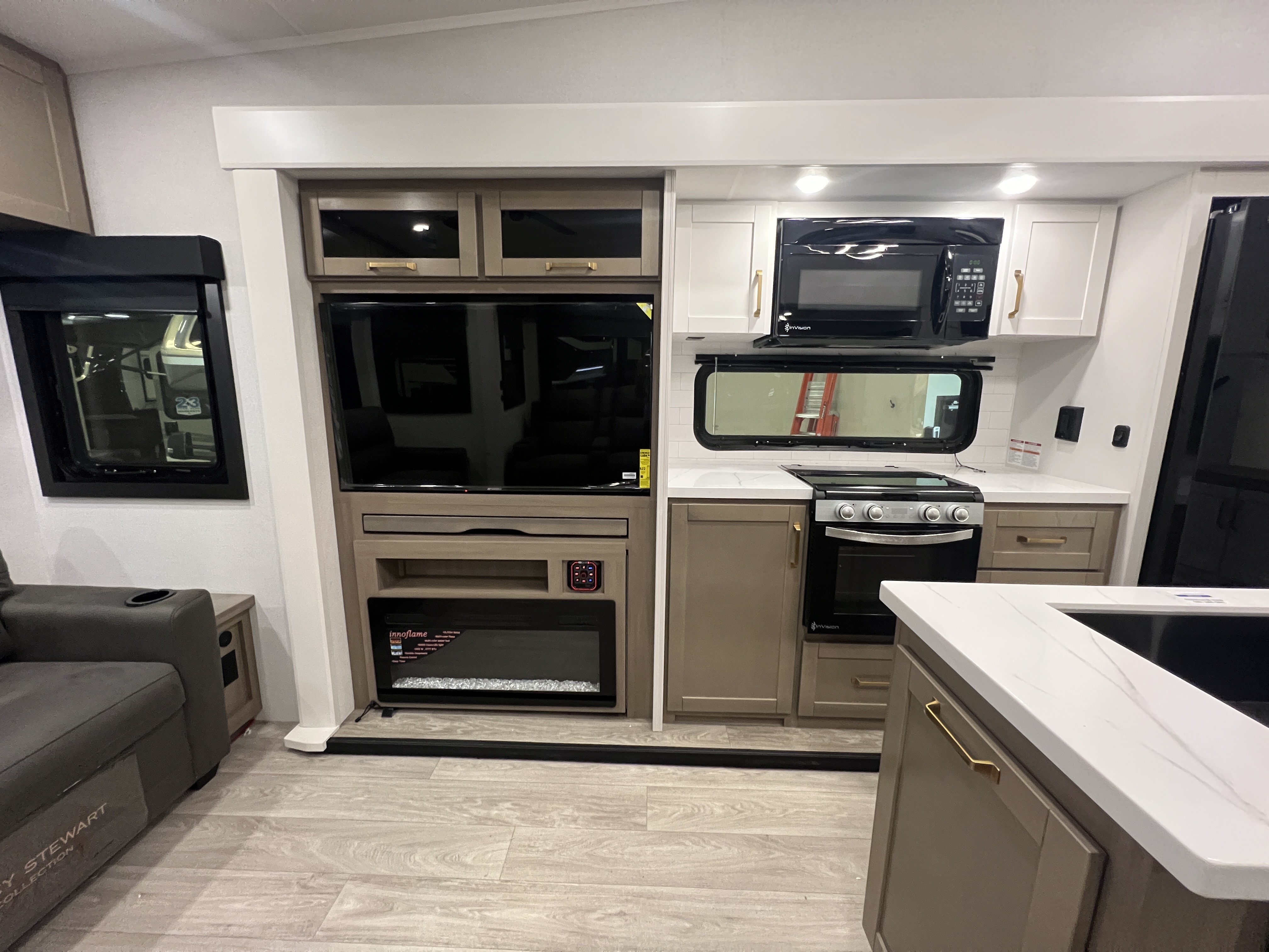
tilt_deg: -11.5
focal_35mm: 13
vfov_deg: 89.9
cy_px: 476
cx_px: 634
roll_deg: +0.5
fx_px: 477
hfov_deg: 106.2
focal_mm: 1.57
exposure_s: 1/60
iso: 800
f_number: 1.8
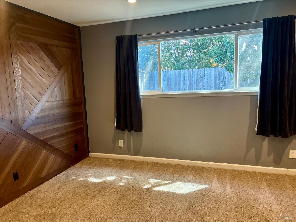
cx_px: 148
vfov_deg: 53.1
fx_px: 222
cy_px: 111
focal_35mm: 26
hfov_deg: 67.3
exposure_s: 1/60
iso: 125
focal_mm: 5.96
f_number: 1.6
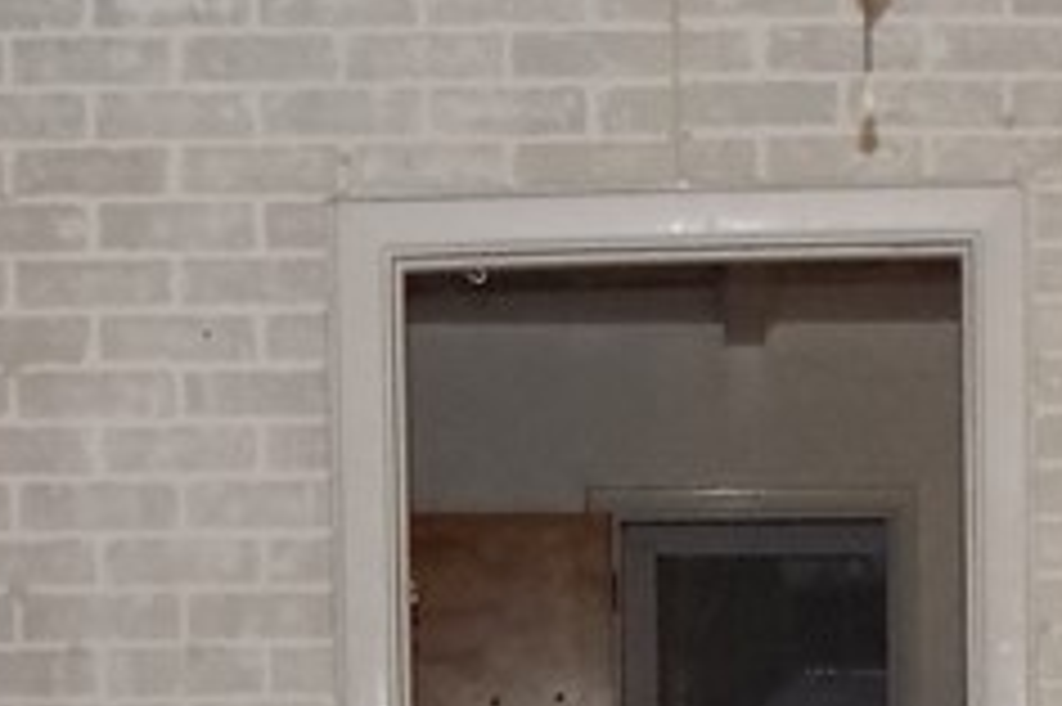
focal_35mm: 104
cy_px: 994
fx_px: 3066
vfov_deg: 12.6
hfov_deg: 19.4
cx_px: 873
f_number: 3.1
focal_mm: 4
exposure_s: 1/30
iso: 200
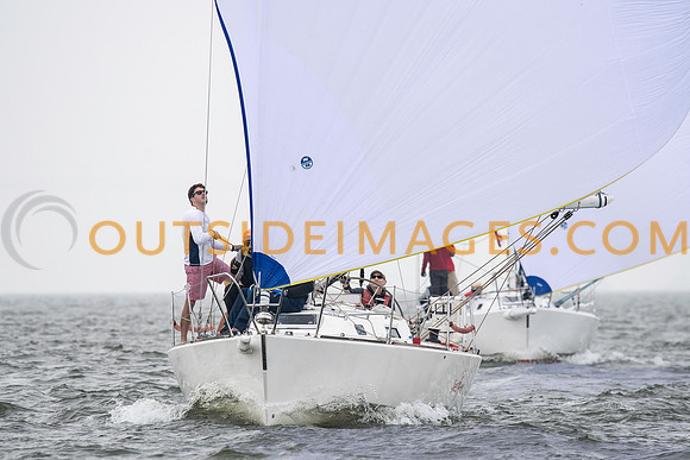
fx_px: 9158
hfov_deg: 4.3
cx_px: 345
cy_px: 234
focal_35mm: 478
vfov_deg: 2.9
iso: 400
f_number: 5
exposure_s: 1/2500
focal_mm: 300
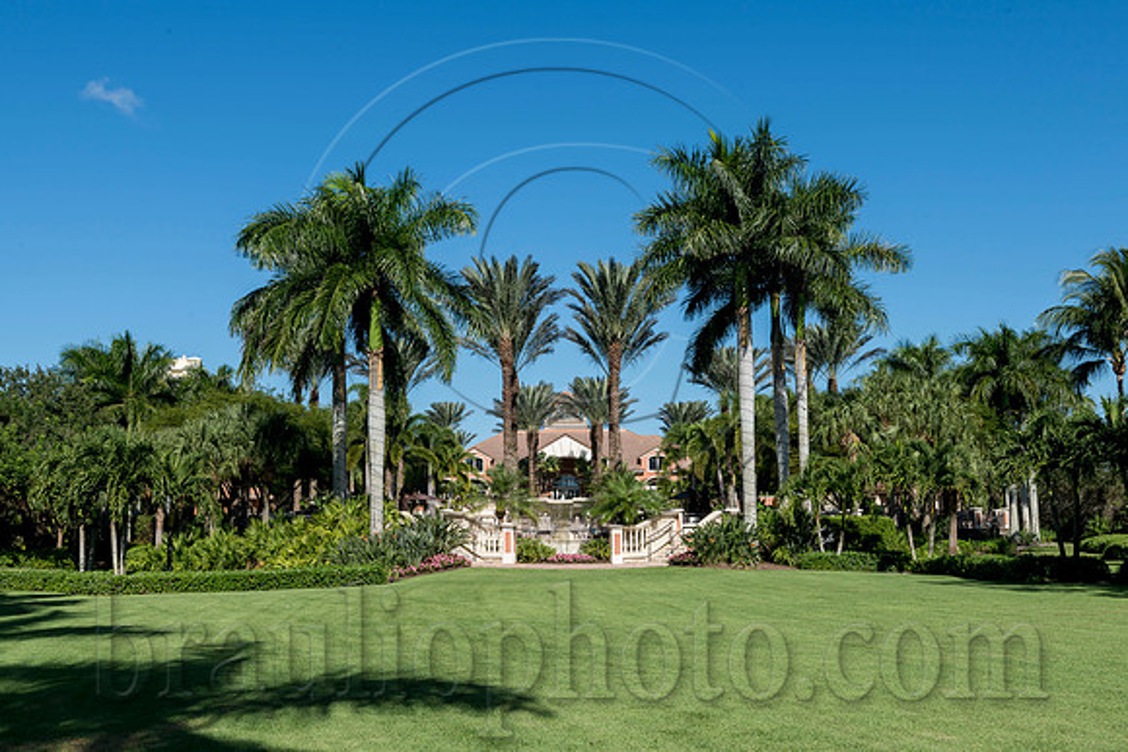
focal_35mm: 37
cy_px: 375
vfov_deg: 36.3
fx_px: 1147
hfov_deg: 52.3
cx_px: 552
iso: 200
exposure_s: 1/125
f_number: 16
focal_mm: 35
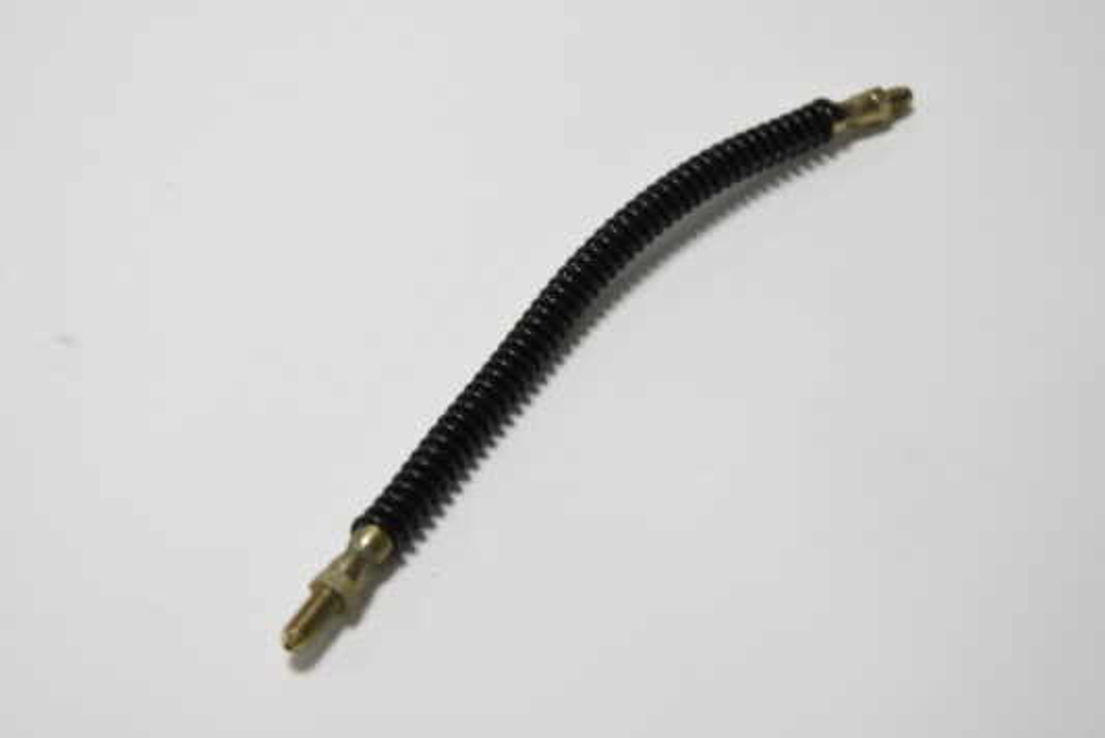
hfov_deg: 29.8
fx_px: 2073
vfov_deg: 20.2
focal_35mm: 68
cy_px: 369
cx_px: 552
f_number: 2.8
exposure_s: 1/100
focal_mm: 45
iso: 320
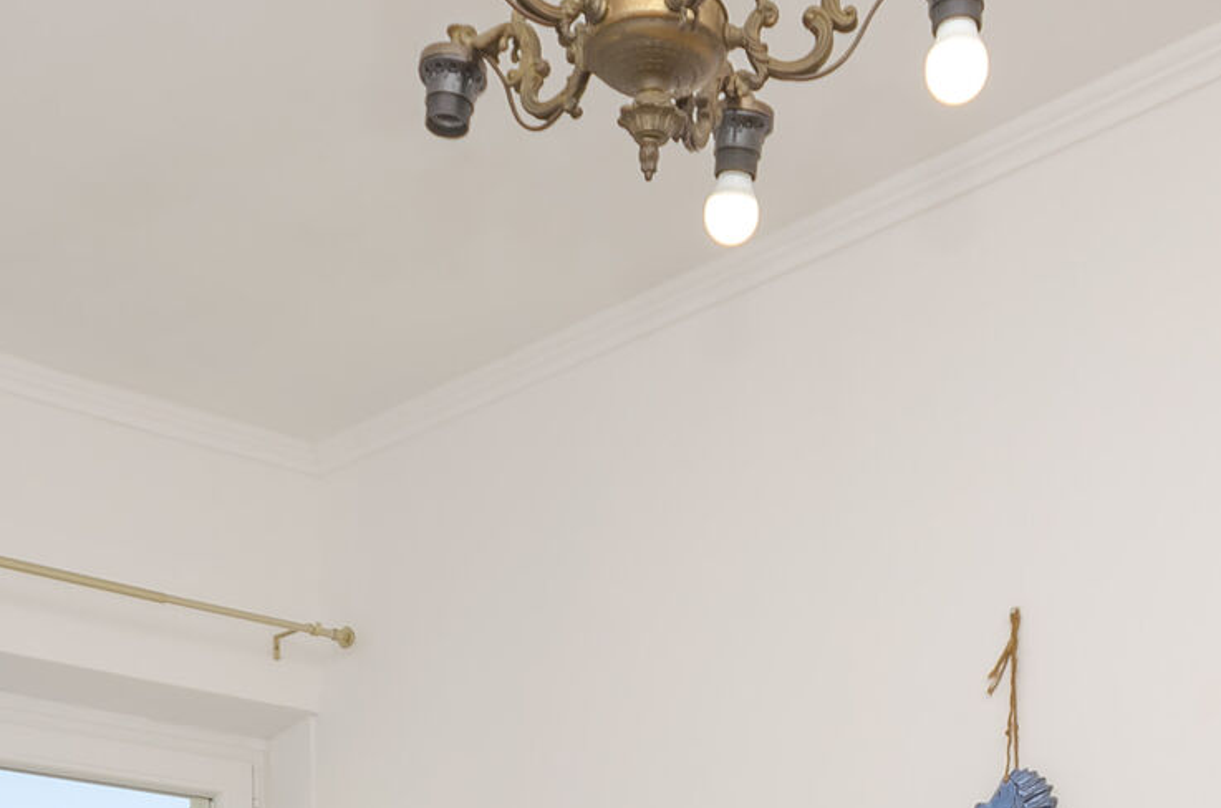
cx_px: 557
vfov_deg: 20.1
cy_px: 1241
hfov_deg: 35.1
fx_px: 1929
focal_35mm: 57
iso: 100
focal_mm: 10
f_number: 7.1
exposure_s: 1/160
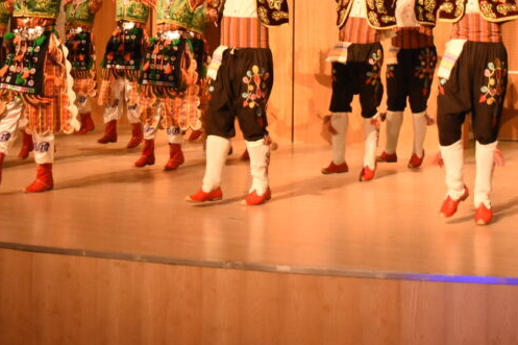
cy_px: -56
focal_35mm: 85
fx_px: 1223
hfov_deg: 23.9
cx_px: 237
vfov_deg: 15.5
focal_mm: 22
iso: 4000
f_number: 3.5
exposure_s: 1/160
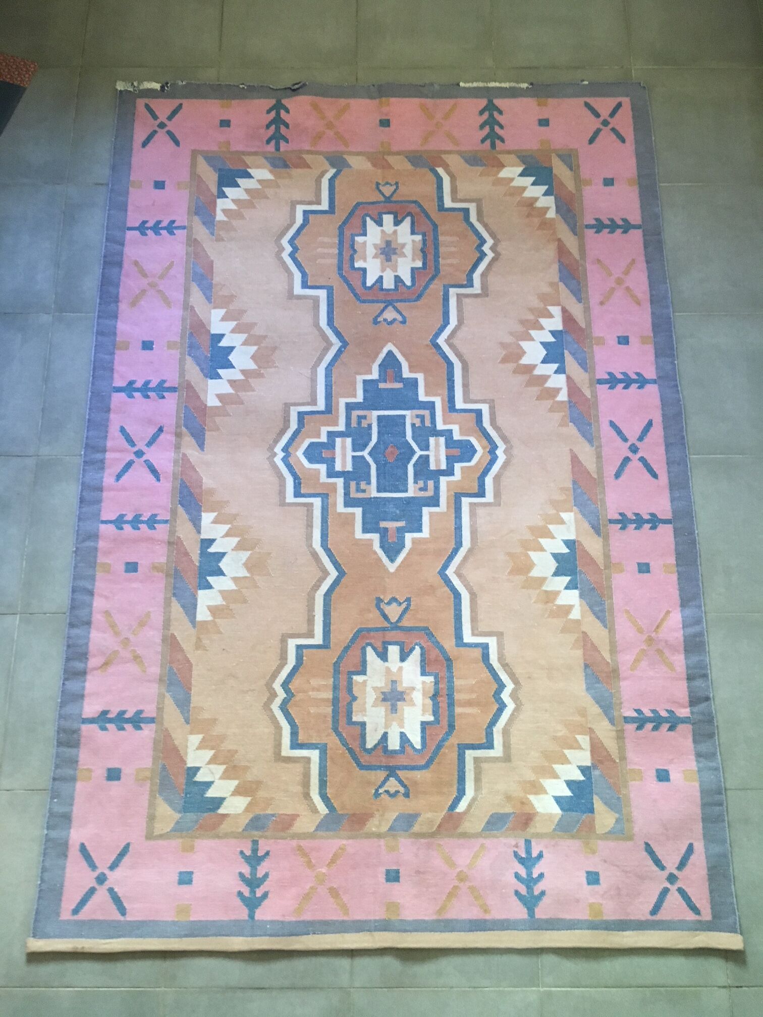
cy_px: 508
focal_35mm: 29
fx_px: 852
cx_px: 382
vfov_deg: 61.7
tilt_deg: -72.6
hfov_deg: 48.2
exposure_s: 1/33
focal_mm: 4.15
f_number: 2.2
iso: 160
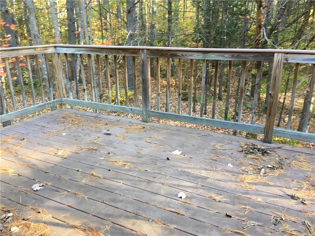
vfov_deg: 48.2
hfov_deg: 61.7
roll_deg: +0.0
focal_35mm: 29
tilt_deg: -19.7
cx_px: 158
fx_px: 264
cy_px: 118
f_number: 2.2
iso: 50
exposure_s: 1/30
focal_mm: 4.15
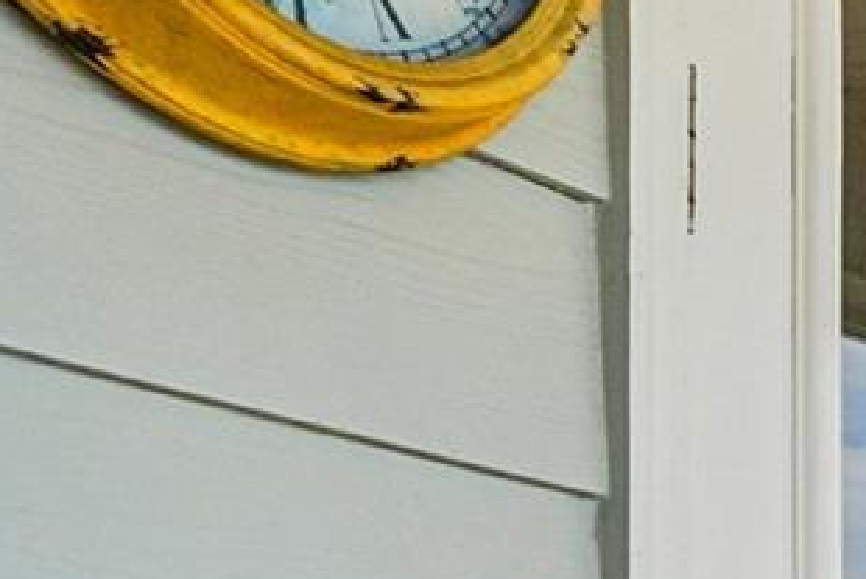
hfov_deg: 11.4
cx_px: 2609
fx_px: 2382
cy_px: 1048
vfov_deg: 12.6
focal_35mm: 99
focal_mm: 10
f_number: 8
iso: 100
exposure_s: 1/60
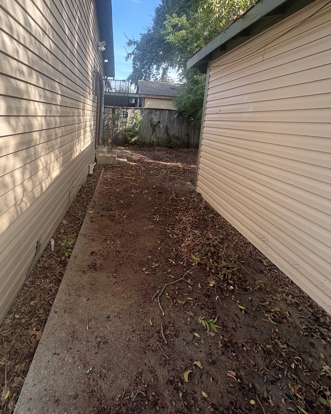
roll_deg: -3.3
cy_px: 148
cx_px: 137
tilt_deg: -7.1
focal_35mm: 18
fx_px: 220
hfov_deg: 73.2
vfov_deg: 84.2
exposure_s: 1/220
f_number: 2.2
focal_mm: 2.22
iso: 64
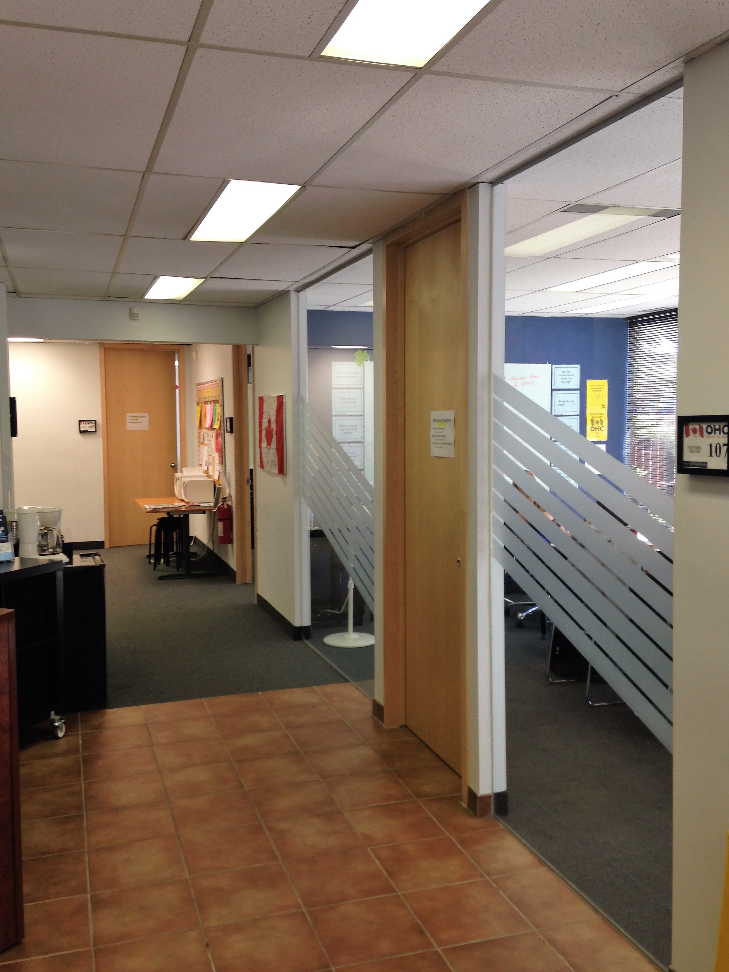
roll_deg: +0.4
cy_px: 475
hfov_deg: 41.8
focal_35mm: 34
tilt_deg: -4.1
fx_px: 955
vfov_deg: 54.0
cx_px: 357
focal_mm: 4.12
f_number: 2.4
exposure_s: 1/20
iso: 50
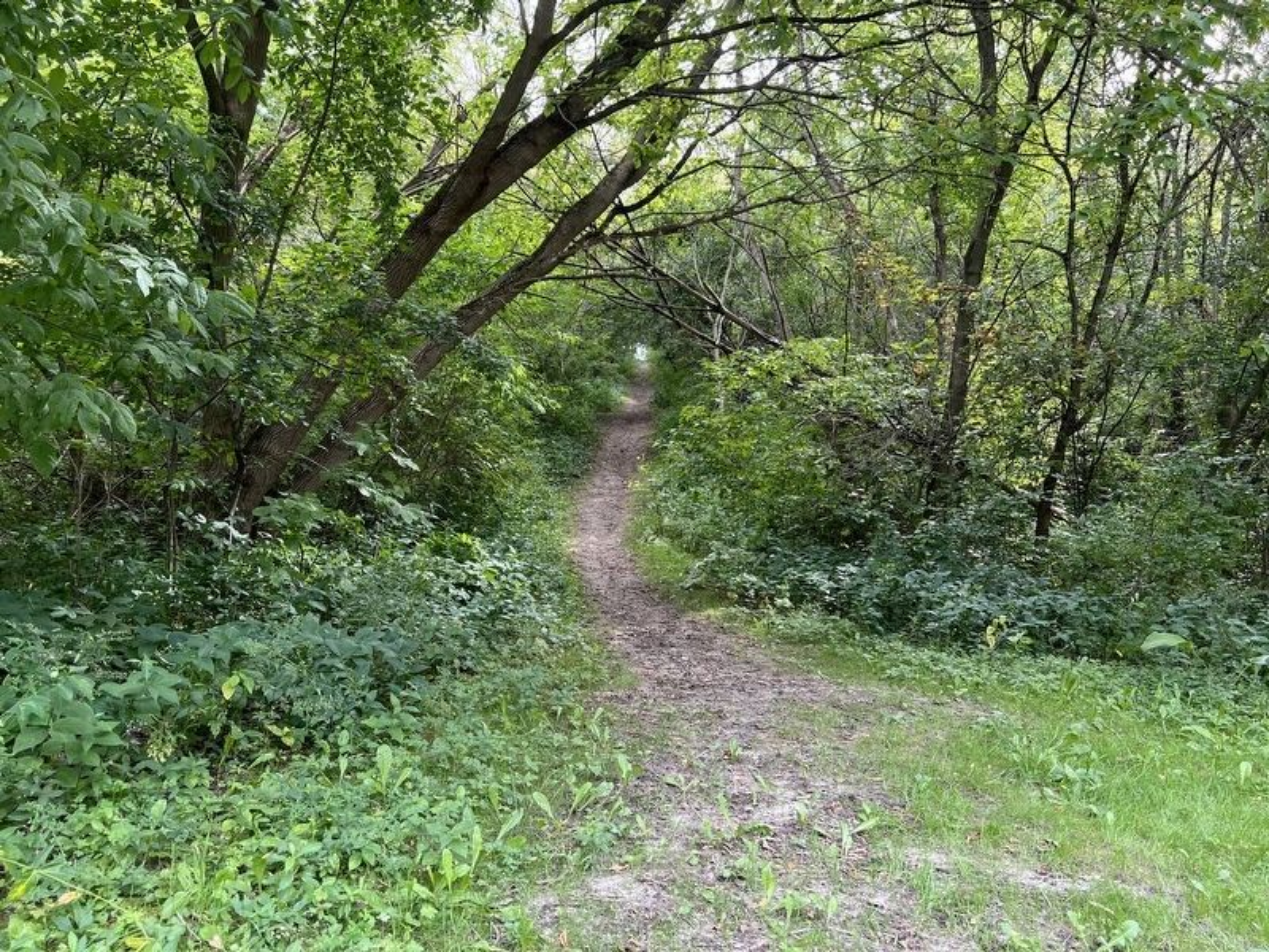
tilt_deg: +6.0
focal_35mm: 26
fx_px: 953
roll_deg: -0.5
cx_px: 634
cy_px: 476
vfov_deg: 53.1
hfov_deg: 67.3
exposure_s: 1/136
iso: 64
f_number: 1.5
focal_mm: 5.7
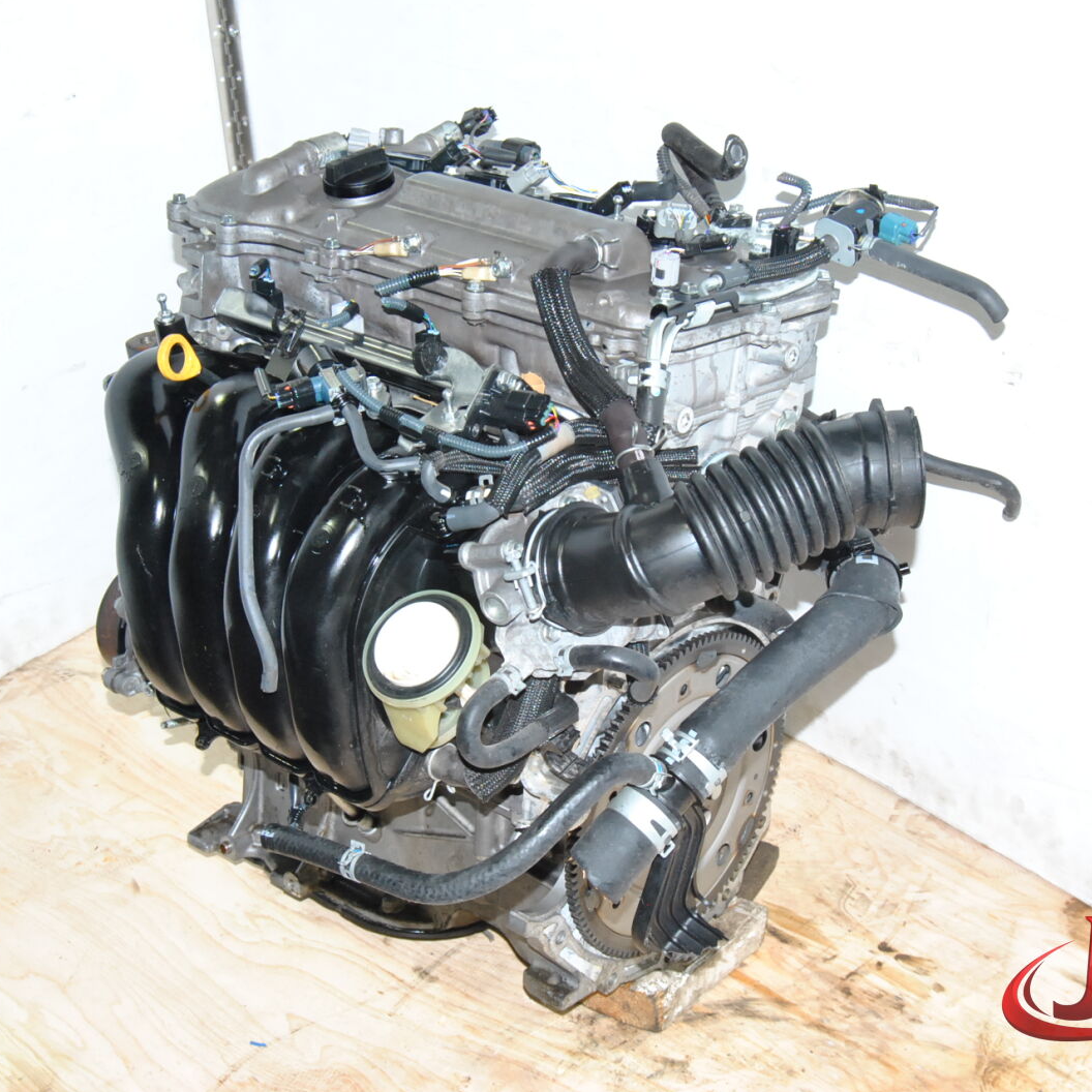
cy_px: 541
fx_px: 2070
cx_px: 564
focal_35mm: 58
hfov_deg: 29.6
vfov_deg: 29.6
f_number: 9
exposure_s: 1/200
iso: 800
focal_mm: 30
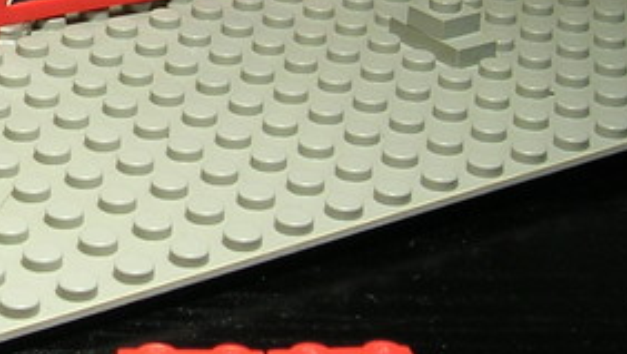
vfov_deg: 10.2
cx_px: -49
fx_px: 1963
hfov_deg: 17.6
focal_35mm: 118
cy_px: 3
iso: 50
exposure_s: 1/26.1
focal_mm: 5.7
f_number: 2.9
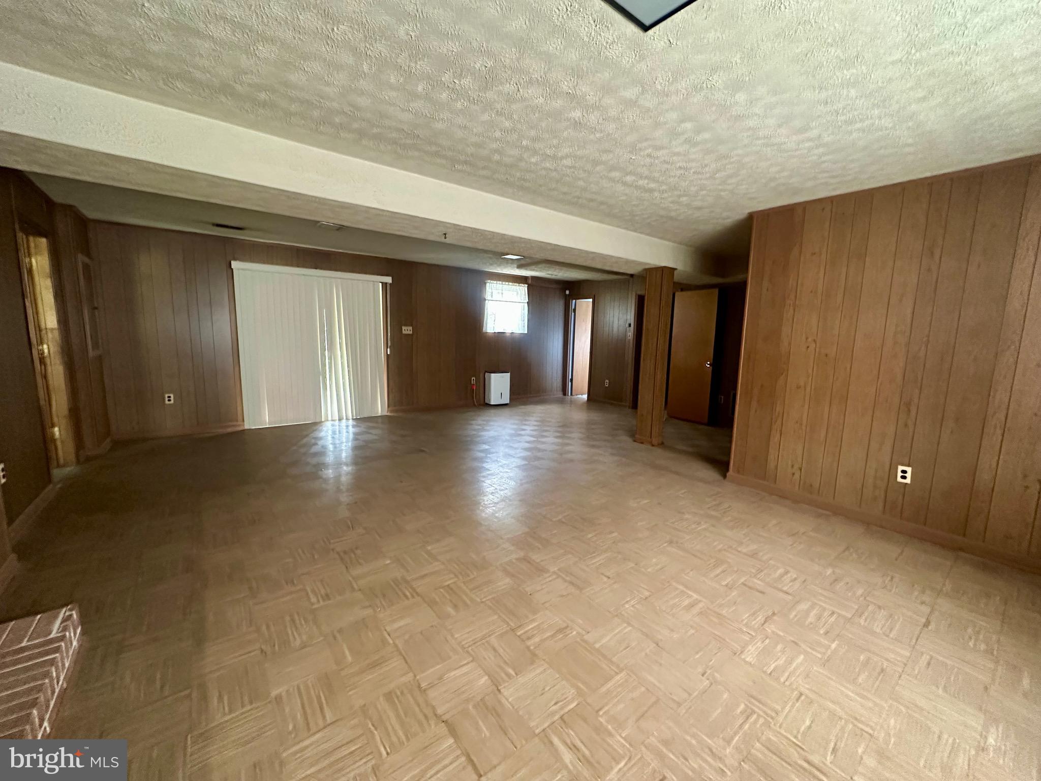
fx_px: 421
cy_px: 390
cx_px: 520
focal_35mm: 14
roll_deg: -1.4
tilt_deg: -6.8
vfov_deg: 85.7
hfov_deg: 102.1
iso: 800
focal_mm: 2.22
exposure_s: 1/60
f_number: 2.2
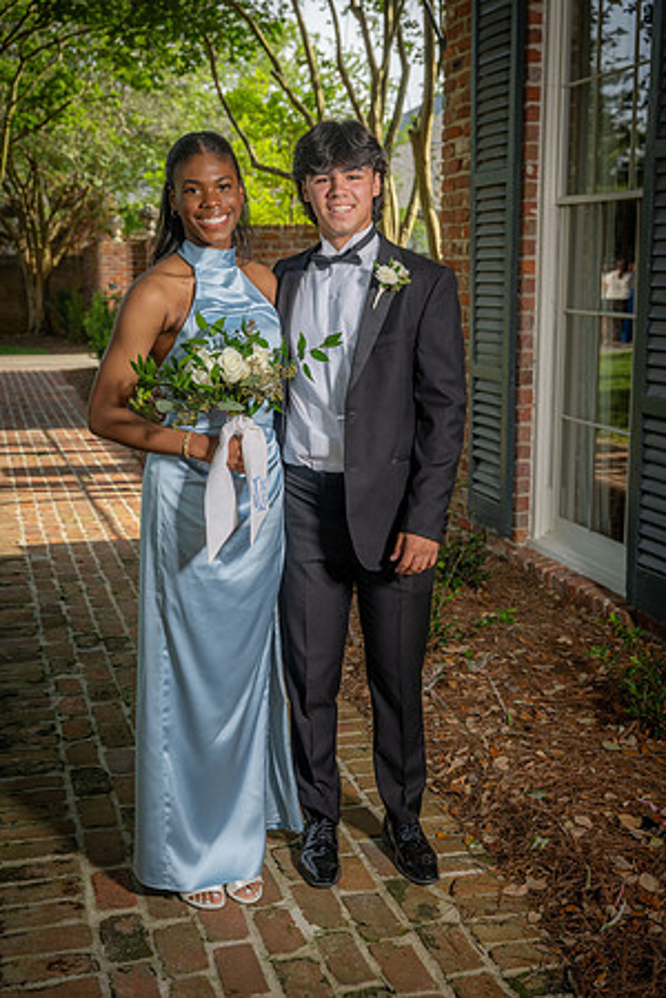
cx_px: 333
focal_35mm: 44
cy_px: 499
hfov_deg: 30.5
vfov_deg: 44.5
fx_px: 1221
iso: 100
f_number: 5.6
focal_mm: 44
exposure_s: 1/160
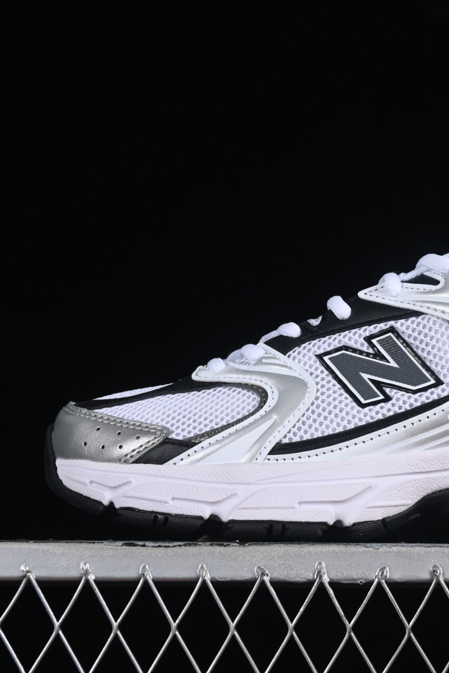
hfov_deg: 12.1
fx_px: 2113
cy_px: 336
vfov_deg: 18.1
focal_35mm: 113
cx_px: 394
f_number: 8
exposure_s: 1/80
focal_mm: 50
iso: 160
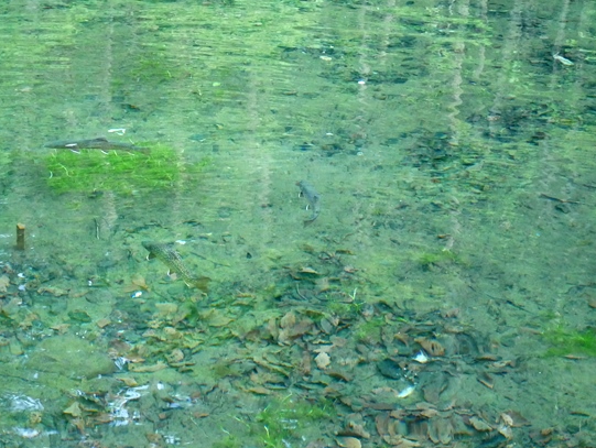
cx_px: 202
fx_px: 1465
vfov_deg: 17.4
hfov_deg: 22.9
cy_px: 220
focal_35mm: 85
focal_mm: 32
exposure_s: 1/50
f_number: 5.6
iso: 3200
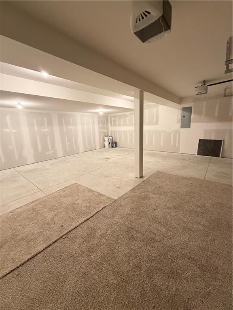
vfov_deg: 102.1
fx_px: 126
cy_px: 155
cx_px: 116
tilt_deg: -12.7
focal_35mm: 14
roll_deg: +3.8
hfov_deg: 85.7
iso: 400
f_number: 2.2
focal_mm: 2.22
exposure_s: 1/60
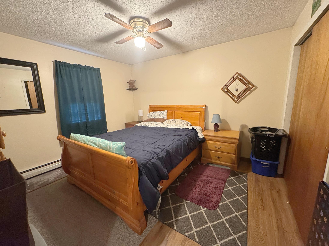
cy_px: 123
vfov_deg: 85.7
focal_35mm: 14
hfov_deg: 102.1
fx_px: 133
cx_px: 164
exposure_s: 1/60
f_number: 2.2
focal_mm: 2.22
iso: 800
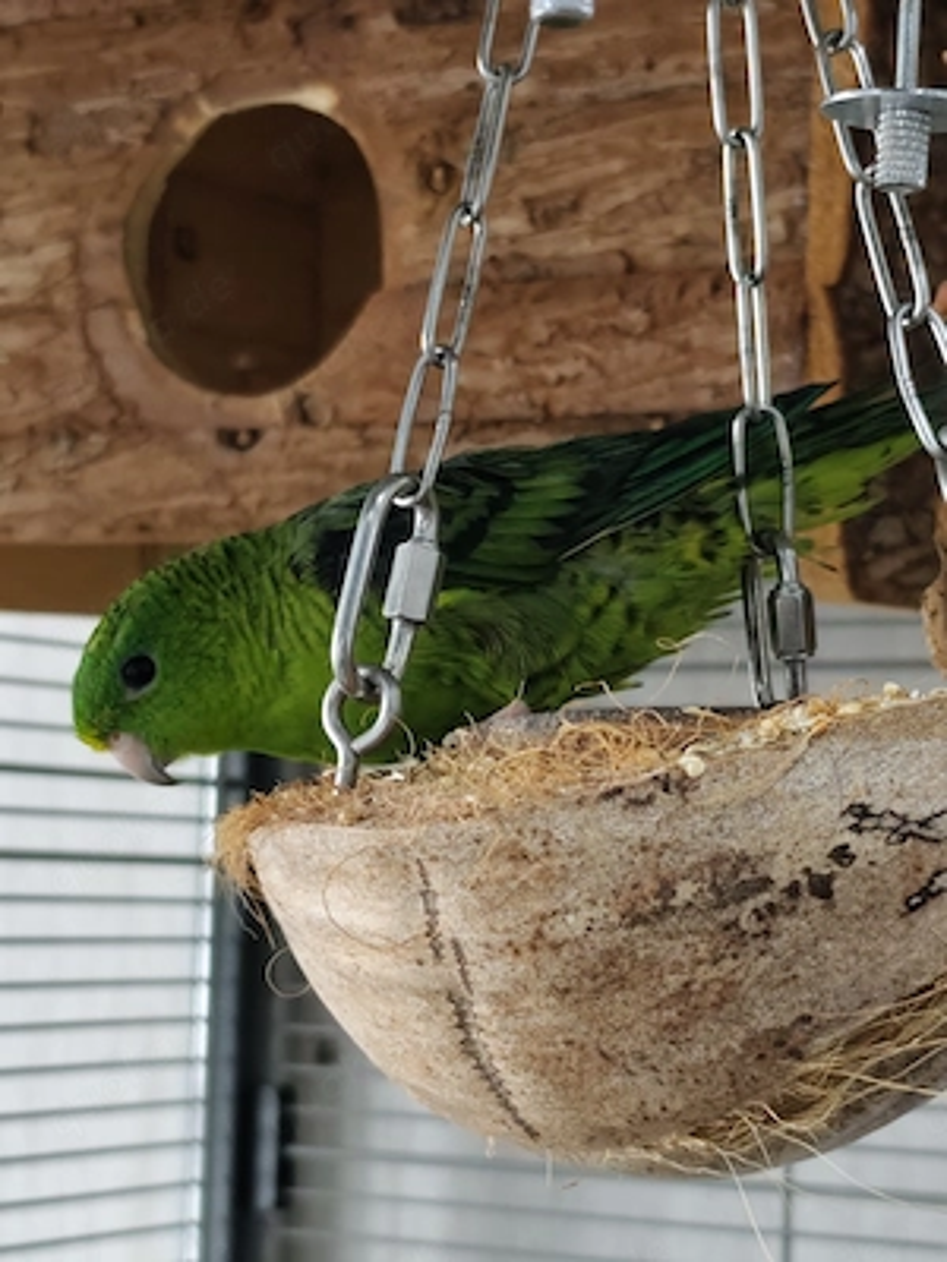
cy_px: 631
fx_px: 3100
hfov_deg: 17.4
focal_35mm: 85
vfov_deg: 23.0
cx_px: 474
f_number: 1.65
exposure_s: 1/25
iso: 1600
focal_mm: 6.19
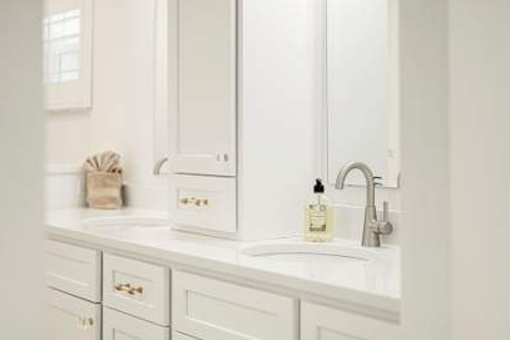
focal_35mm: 59
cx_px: 266
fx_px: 835
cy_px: 179
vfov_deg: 23.0
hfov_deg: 33.9
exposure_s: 1/200
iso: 160
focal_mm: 50
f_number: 1.8
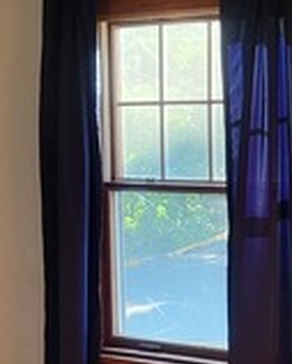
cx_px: 212
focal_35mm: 107
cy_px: 285
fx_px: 1153
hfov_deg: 14.4
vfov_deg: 17.8
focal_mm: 5.4
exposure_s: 1/120
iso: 160
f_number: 1.8
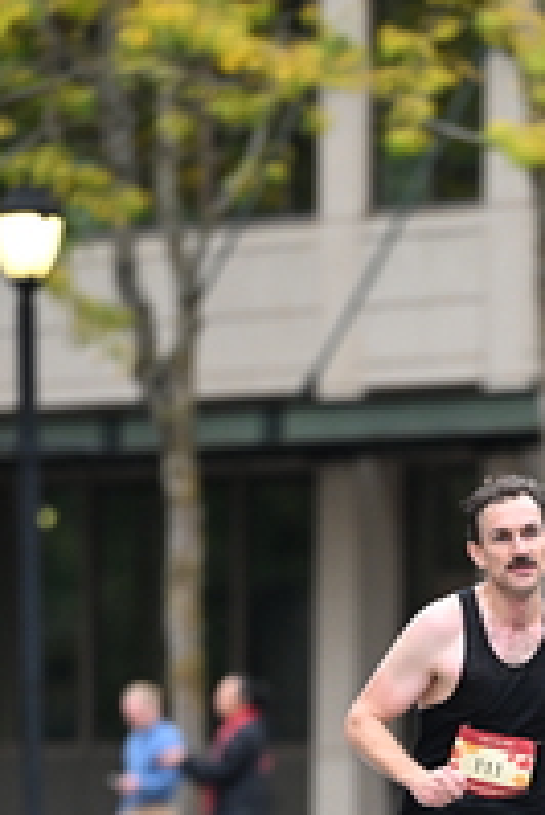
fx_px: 12535
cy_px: 799
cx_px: 547
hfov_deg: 2.5
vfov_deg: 3.7
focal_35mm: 553
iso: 1600
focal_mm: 200
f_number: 2.8
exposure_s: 1/800
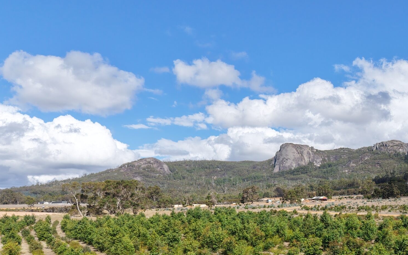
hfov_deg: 43.3
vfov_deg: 27.7
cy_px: 247
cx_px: 324
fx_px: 489
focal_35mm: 44
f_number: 1.8
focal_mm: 8.67
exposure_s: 1/4000
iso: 180
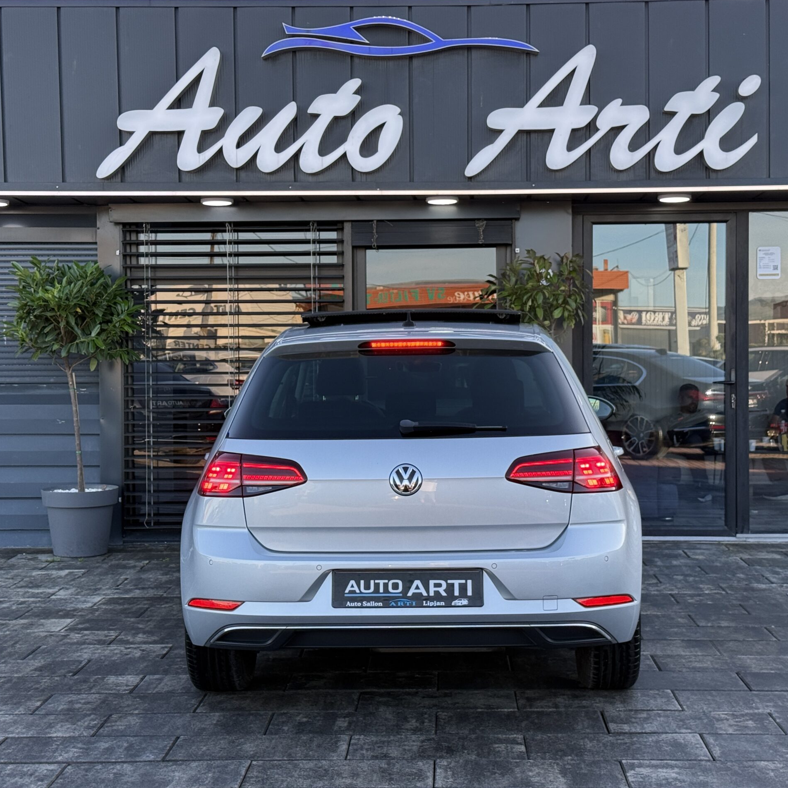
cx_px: 398
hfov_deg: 30.0
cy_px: 392
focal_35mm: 57
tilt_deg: -1.3
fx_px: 1468
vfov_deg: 30.0
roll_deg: +0.6
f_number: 1.78
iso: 64
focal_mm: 6.76
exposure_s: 1/427
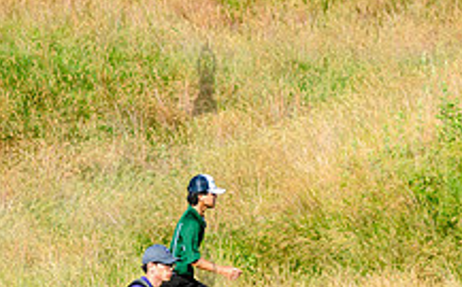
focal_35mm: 546
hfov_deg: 3.9
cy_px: 284
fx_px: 6866
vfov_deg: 2.4
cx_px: 204
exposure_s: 1/1250
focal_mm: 200
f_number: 3.5
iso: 125
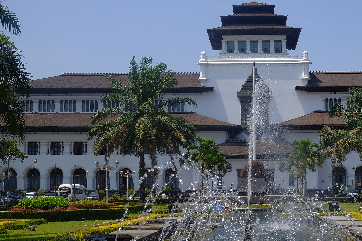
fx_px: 623
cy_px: 144
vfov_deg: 21.9
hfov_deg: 32.0
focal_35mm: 62
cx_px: 251
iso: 200
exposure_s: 1/210
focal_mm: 27.7
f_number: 11
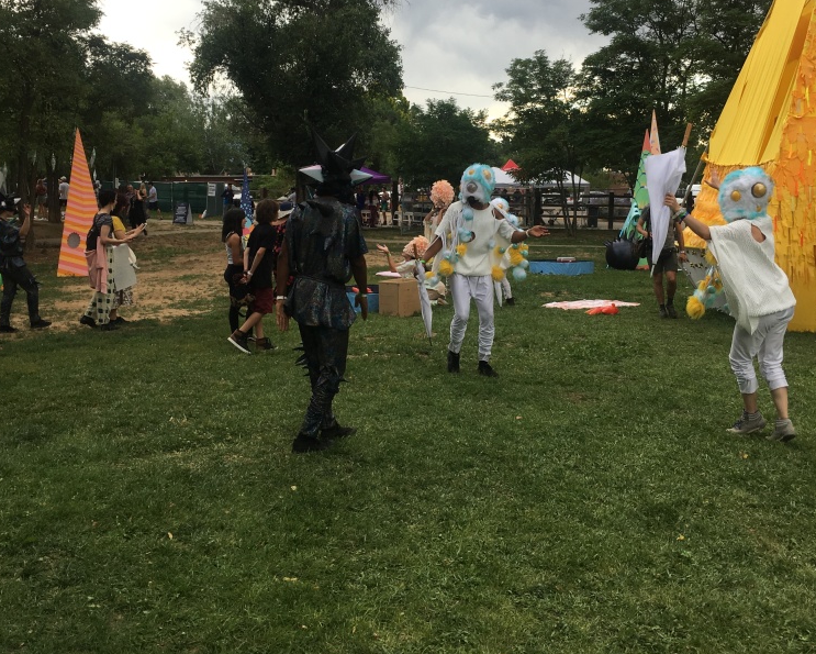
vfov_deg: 38.0
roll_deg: +1.9
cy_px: 239
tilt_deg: -2.3
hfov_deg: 46.8
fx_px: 942
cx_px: 410
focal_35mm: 39
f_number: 2.2
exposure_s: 1/326
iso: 25
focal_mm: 4.15
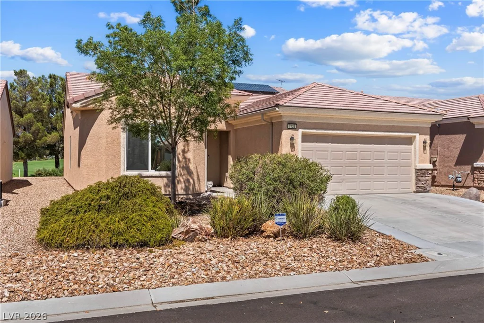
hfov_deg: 55.8
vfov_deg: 38.9
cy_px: 162
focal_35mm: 34
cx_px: 242
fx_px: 457
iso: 400
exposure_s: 1/8000
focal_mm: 23
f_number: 8
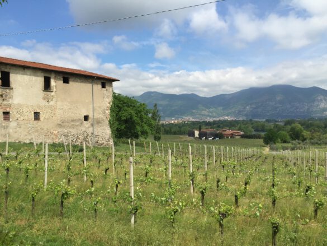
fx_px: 274
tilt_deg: +0.3
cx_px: 164
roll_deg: +1.8
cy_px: 123
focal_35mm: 29
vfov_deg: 48.2
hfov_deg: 61.6
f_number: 2.2
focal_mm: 4.15
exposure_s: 1/2198
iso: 32
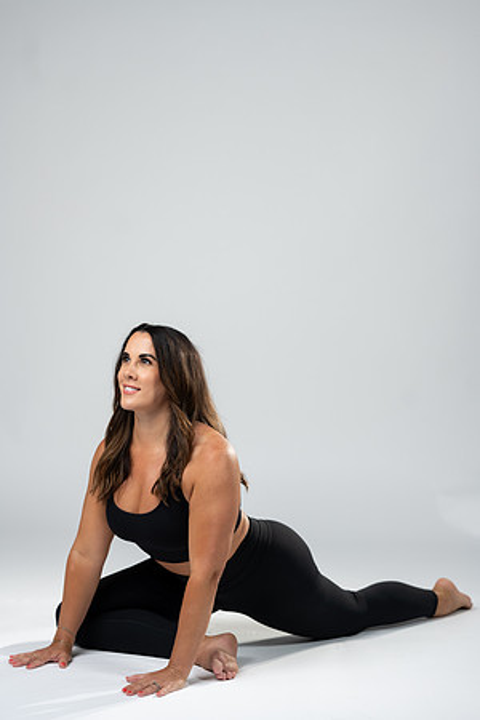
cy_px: 360
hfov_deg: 16.1
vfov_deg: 23.9
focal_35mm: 85
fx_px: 1700
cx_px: 240
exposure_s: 1/160
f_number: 3.2
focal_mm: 85
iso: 200
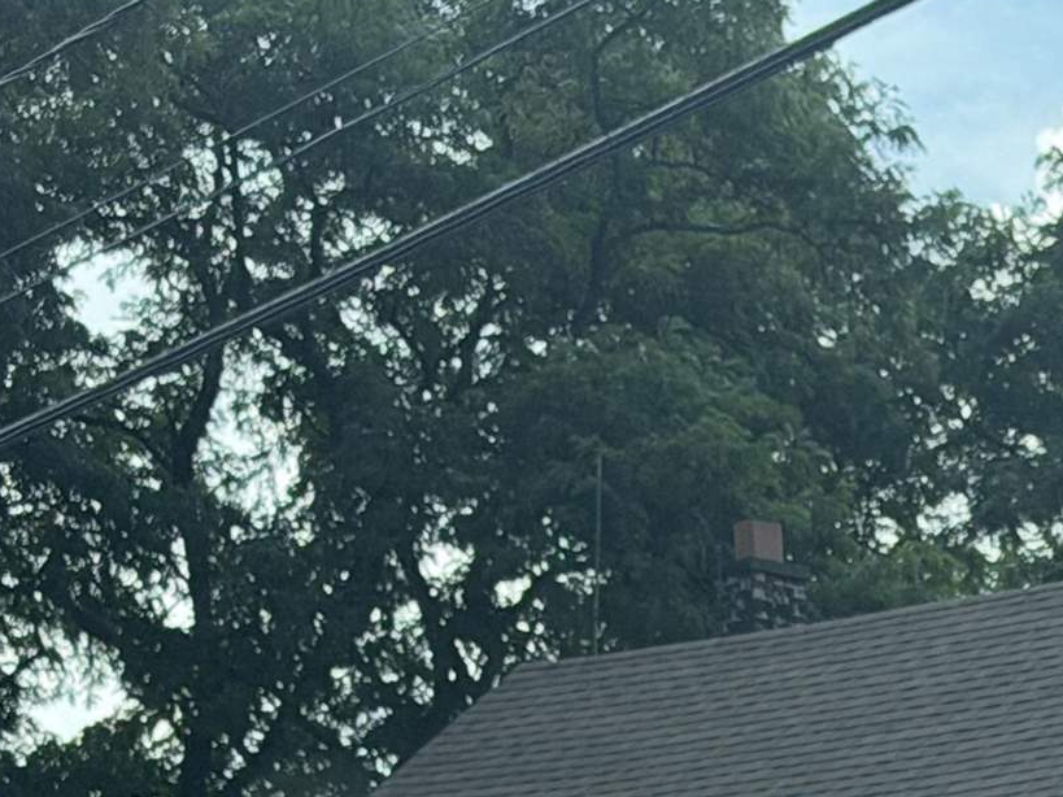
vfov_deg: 8.0
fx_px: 5527
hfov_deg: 10.8
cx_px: 1332
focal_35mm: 180
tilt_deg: +3.6
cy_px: 1381
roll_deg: -1.2
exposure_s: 1/2208
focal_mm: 6.76
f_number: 1.78
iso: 100
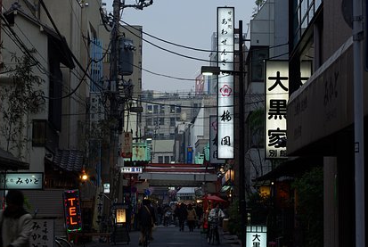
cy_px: 110
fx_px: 952
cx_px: 209
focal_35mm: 93
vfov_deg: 14.8
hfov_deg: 21.9
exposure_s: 1/15
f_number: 9.5
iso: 100
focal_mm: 50
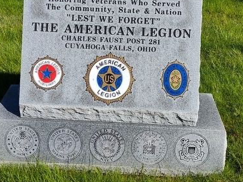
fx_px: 344
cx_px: 117
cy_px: 51
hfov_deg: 38.9
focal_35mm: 49
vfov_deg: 29.3
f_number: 1.8
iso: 100
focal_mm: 5.56
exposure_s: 1/1360
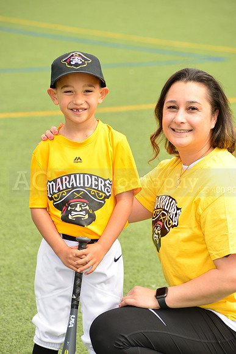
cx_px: 118
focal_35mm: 185
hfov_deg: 7.4
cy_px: 177
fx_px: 1818
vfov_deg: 11.1
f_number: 9
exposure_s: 1/250
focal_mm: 185
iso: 200
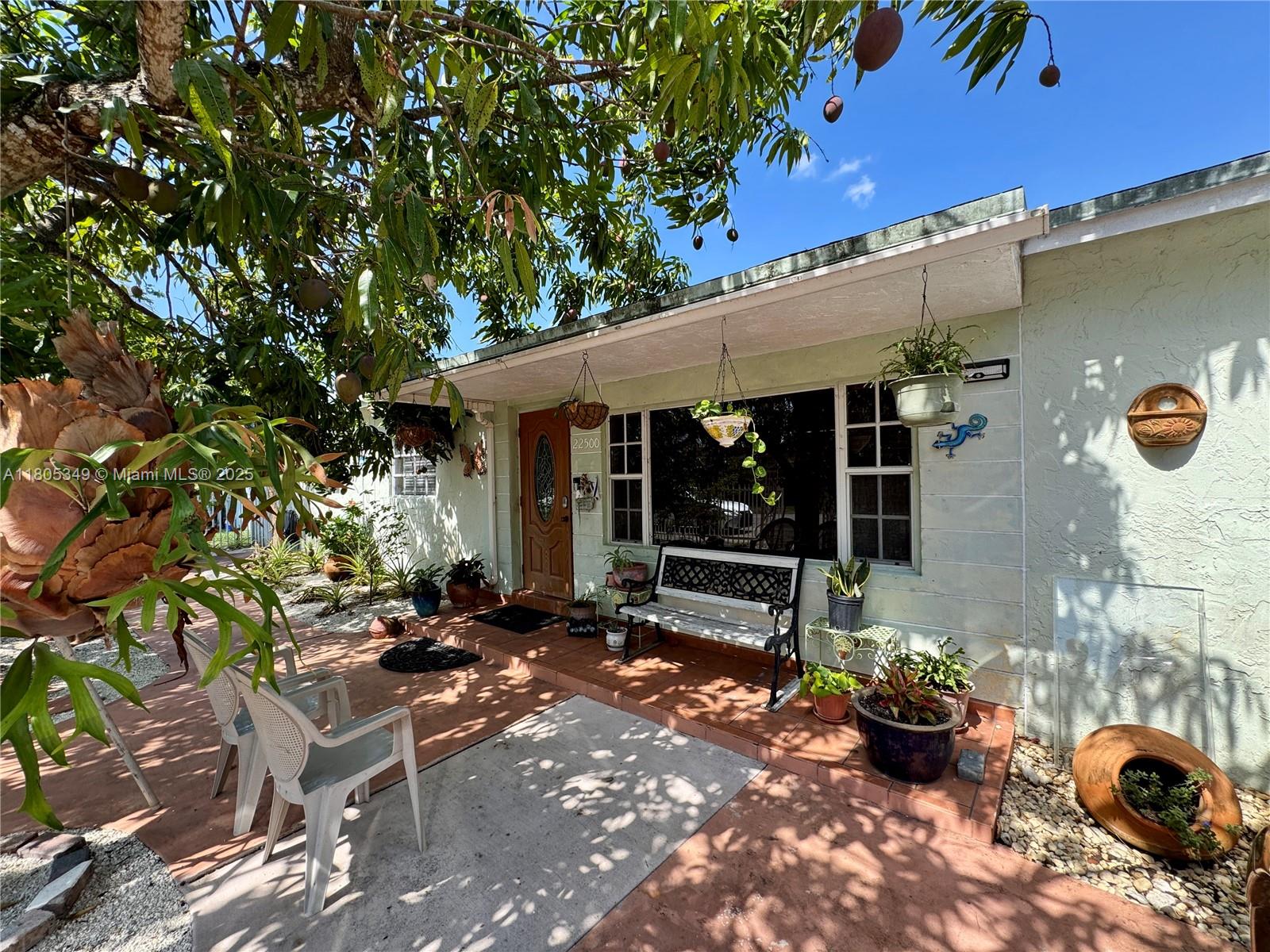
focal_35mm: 14
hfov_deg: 102.1
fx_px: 514
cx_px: 635
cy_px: 476
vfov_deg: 85.7
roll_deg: +1.1
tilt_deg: -0.2
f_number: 2.2
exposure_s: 1/331
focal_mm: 2.22
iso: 40
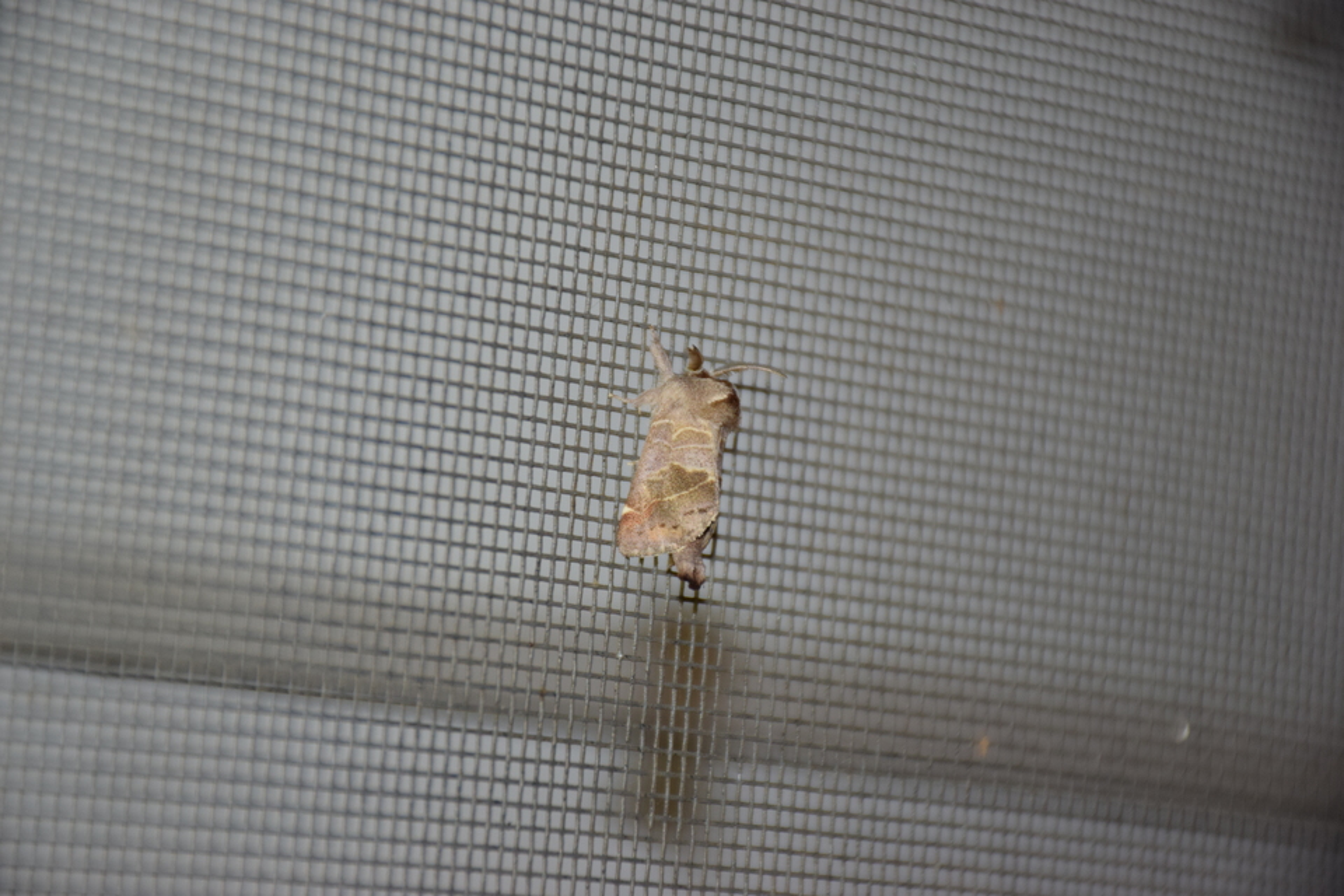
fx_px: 7839
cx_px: 672
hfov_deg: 9.8
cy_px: 448
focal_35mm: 210
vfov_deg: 6.5
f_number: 5.6
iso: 800
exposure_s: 1/60
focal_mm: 140
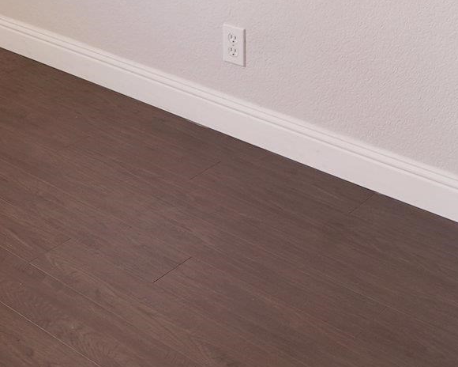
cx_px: -79
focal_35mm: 68
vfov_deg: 17.9
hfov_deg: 25.3
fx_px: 922
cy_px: -293
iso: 100
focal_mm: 14
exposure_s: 1.6
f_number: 8
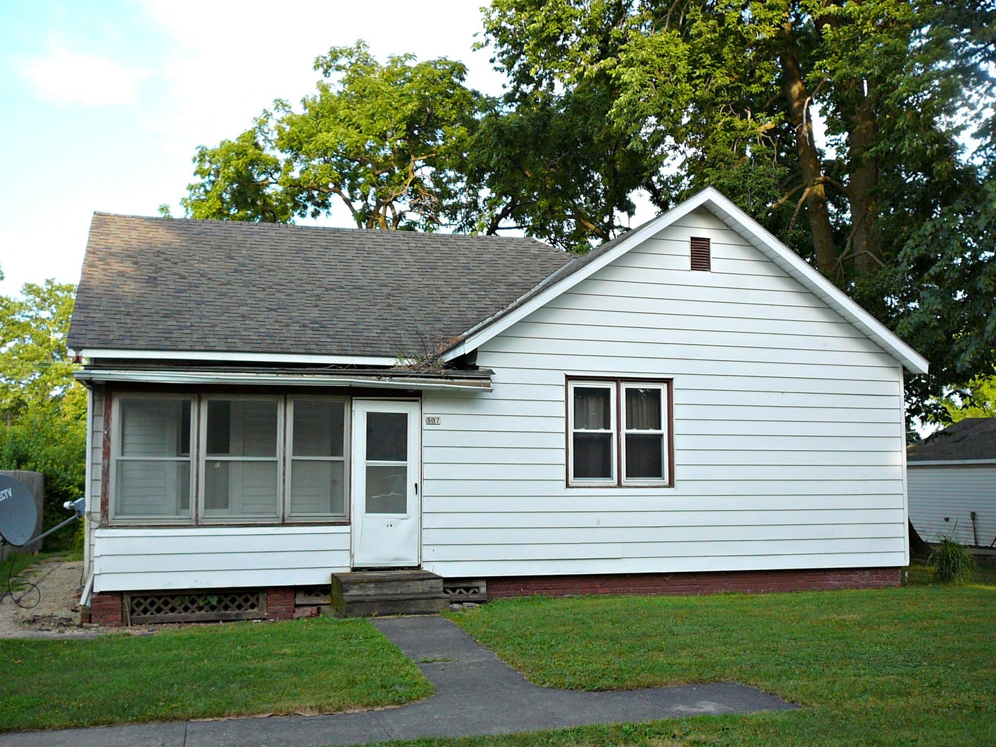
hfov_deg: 52.6
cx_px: 498
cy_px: 374
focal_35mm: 35
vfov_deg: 40.7
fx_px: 1007
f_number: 2.8
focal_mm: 5.2
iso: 80
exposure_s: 1/160
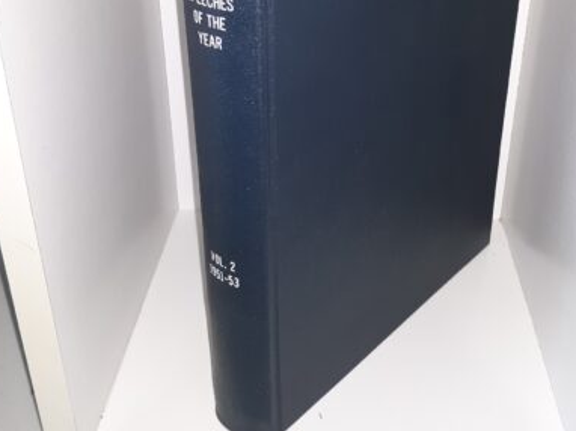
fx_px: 732
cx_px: 335
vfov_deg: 32.3
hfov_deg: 42.8
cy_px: 119
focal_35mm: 44
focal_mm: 3.7
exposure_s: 1/60
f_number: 1.7
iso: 64
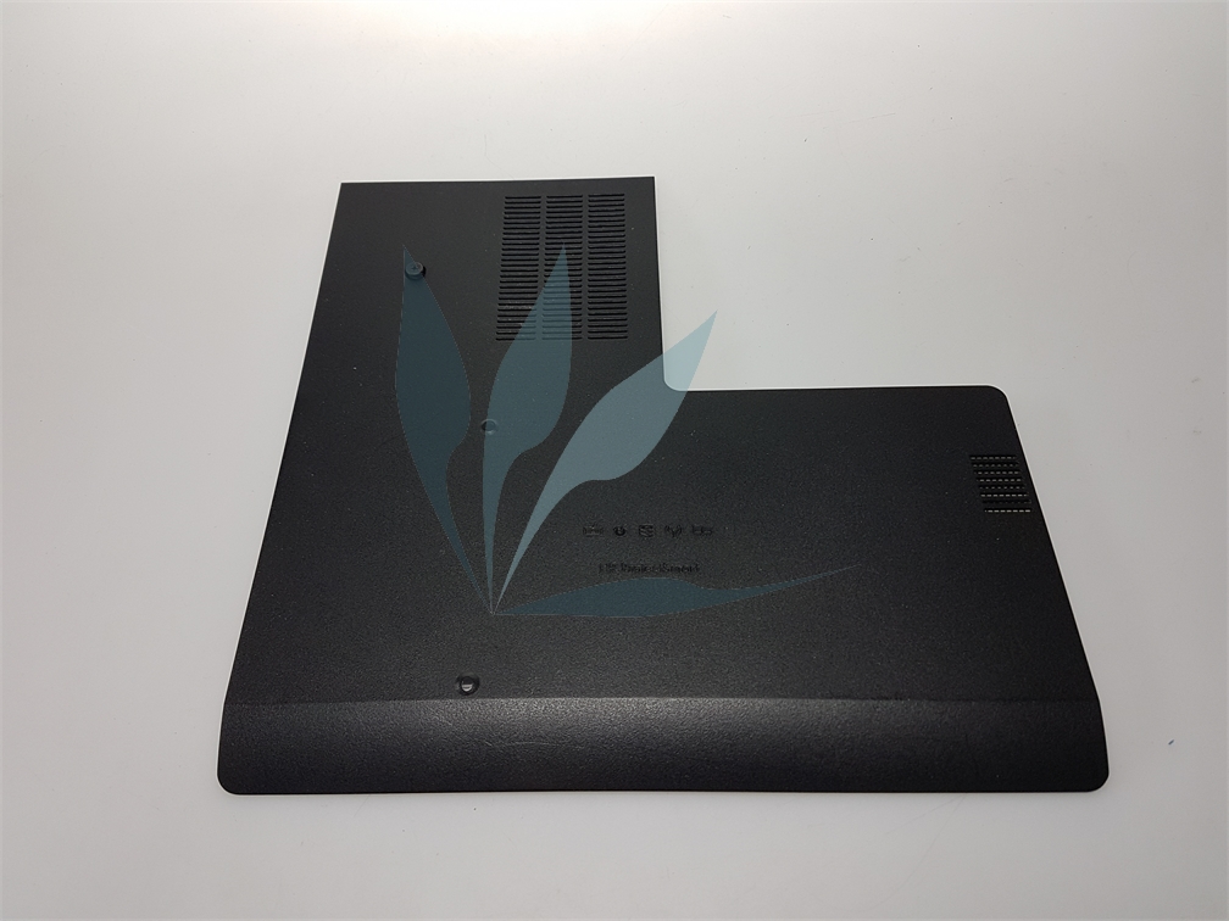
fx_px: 923
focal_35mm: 26
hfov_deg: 67.3
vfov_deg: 53.1
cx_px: 614
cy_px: 460
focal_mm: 4.2
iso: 40
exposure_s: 1/101
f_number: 1.7
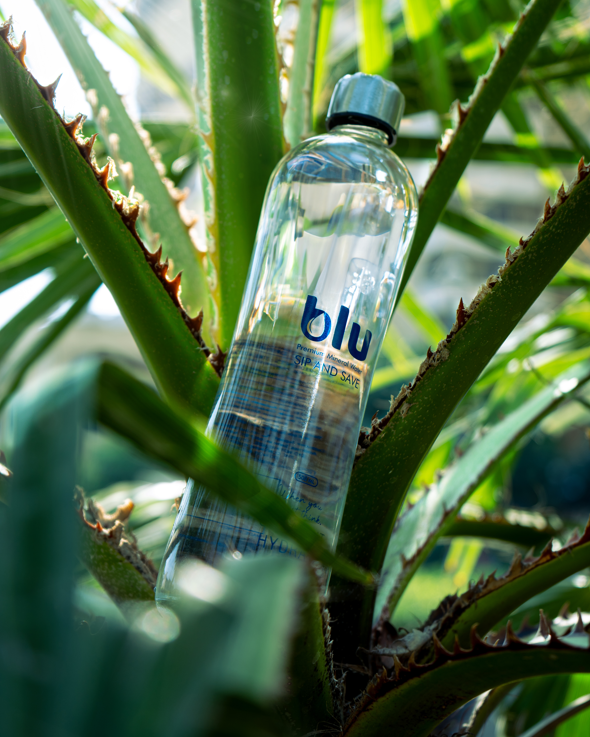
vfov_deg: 31.9
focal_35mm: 59
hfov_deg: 25.8
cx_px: 293
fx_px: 1288
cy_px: 327
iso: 200
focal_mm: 52
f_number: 5
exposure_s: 1/200
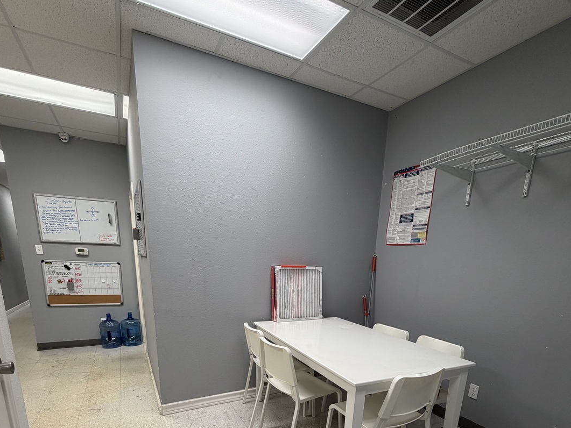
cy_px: 338
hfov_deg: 84.7
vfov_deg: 63.2
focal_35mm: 19
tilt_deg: -14.8
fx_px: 313
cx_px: 285
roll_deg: -1.6
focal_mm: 2.22
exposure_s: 1/120
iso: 125
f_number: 2.2
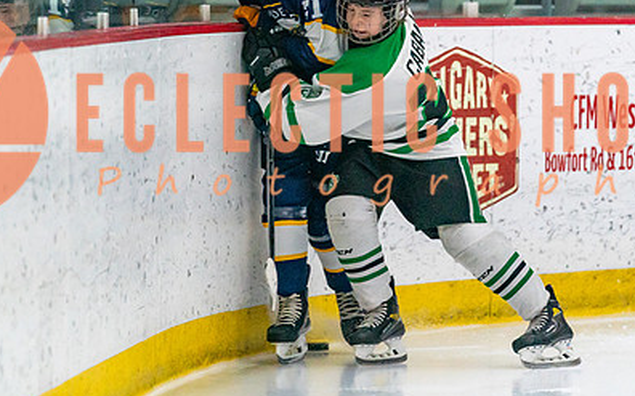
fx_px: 6400
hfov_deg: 5.7
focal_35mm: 370
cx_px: 366
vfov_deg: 3.5
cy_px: 156
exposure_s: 1/1600
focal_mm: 200
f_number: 2.8
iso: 4000
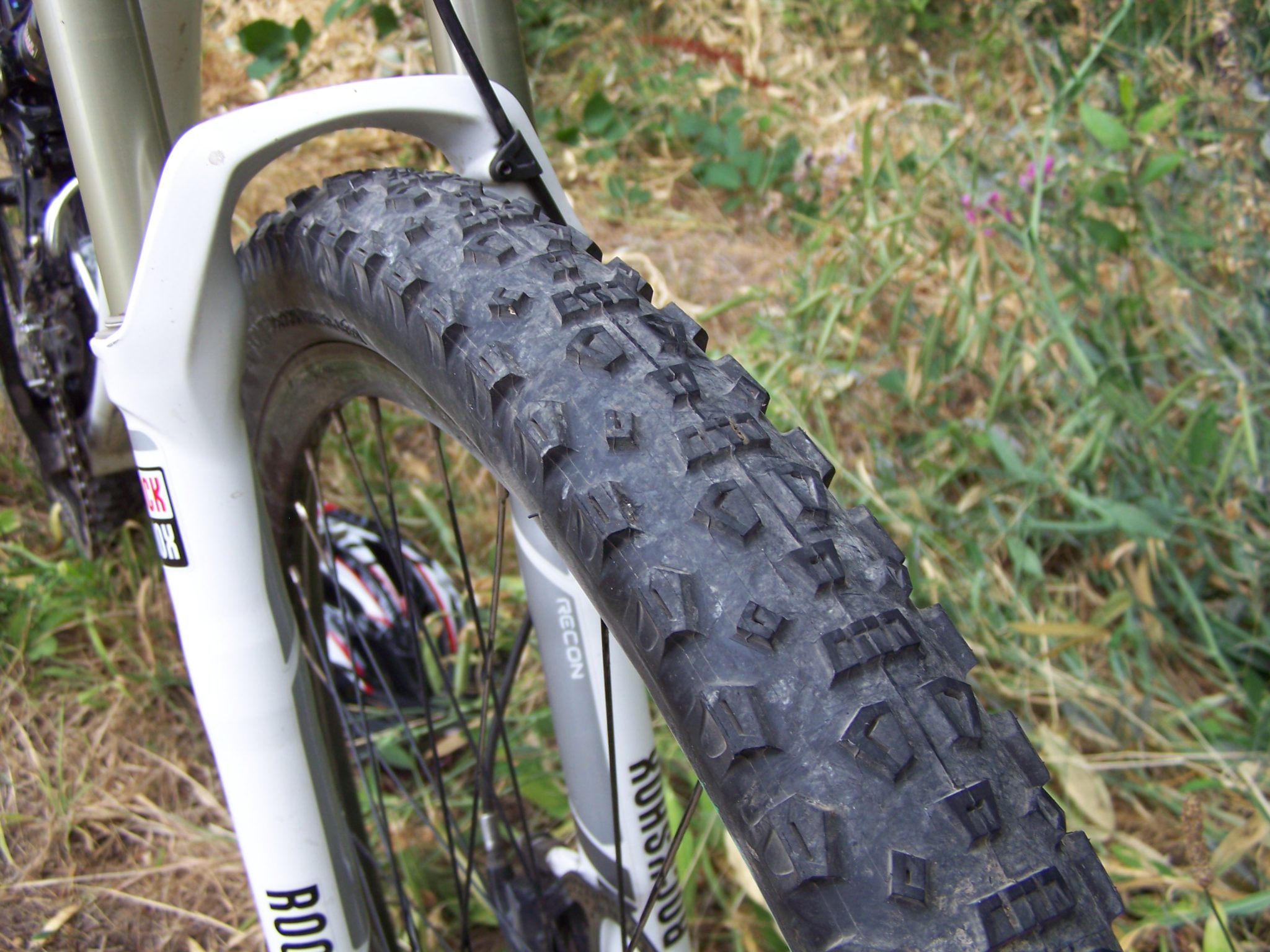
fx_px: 1394
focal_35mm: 38
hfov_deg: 49.0
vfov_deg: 37.7
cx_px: 635
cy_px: 476
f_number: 2.8
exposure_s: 1/60
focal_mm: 6.3
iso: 64
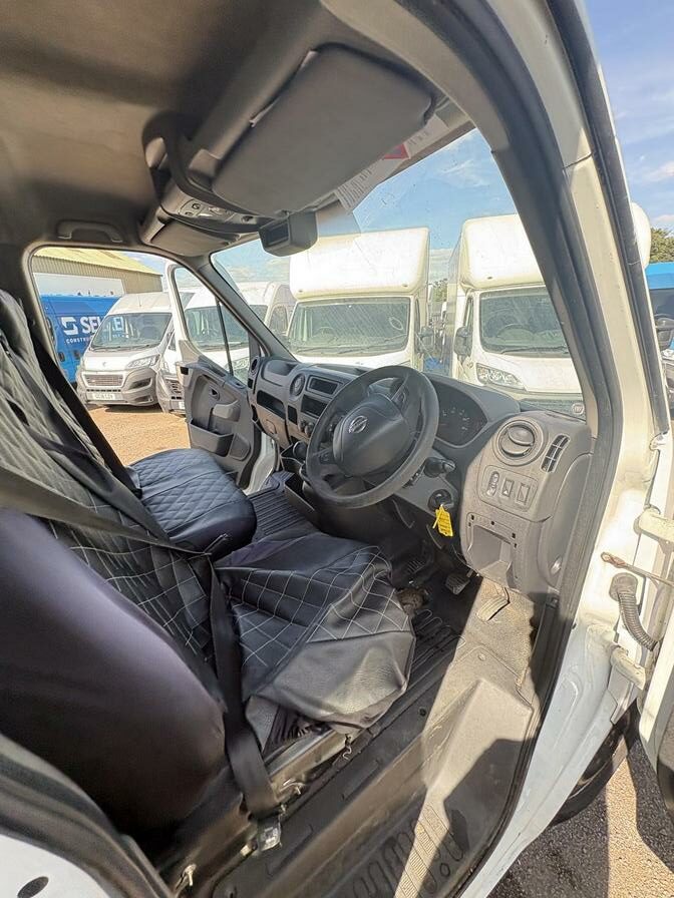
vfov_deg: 102.1
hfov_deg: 85.7
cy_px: 449
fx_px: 363
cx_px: 337
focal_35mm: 14
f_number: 2.2
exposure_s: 1/140
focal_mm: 2.22
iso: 50
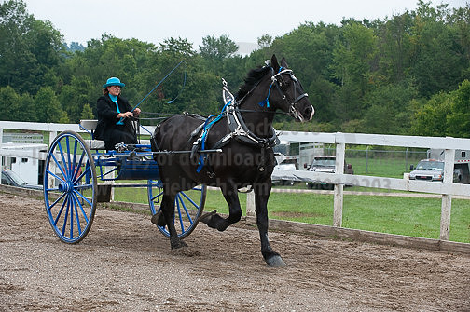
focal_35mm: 105
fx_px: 1369
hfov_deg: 19.5
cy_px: 156
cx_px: 235
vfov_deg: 13.0
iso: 800
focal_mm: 105
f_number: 5.6
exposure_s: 1/1000
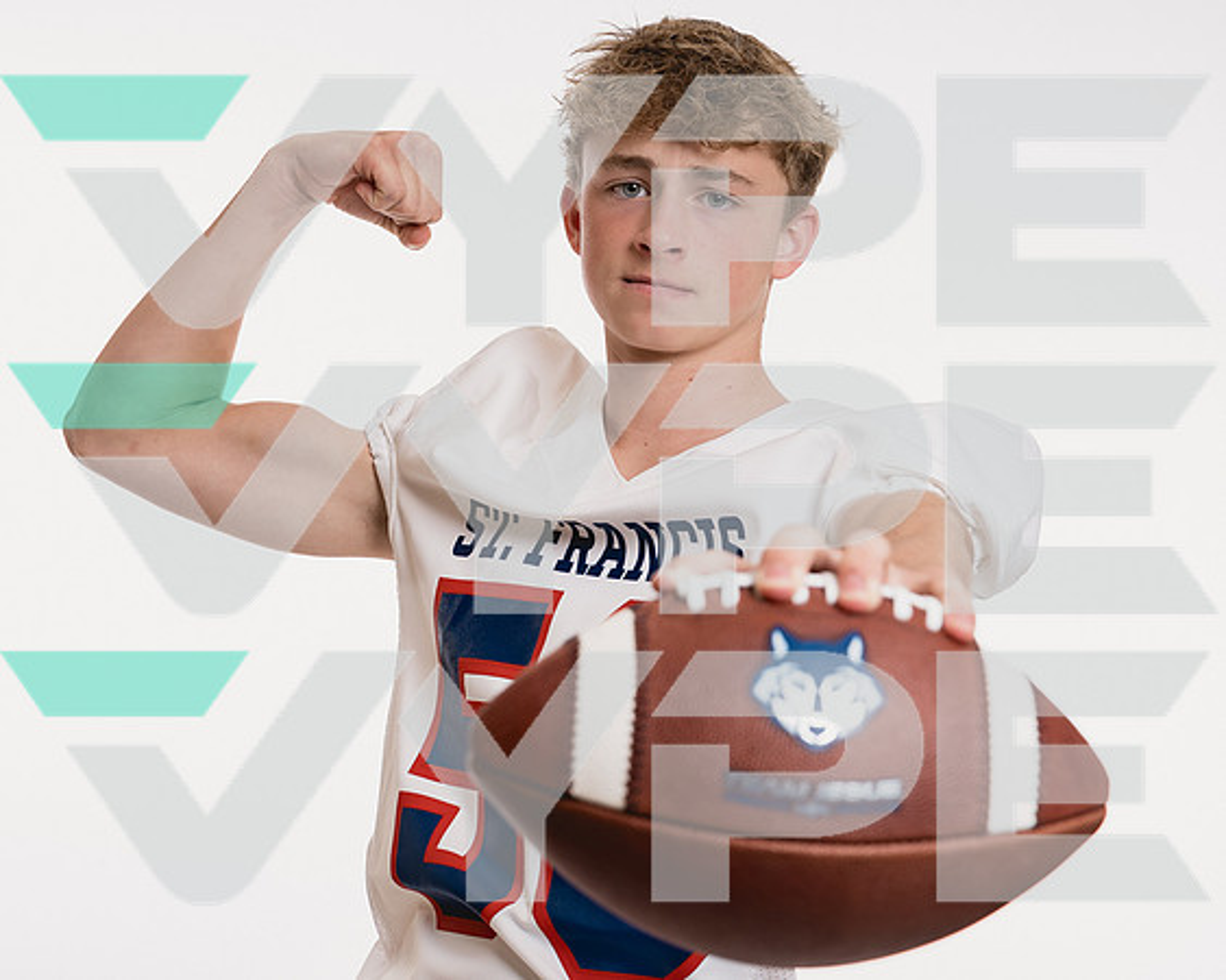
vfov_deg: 21.8
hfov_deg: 27.1
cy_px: 498
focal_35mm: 70
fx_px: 2538
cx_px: 551
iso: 400
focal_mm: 56
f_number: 5.6
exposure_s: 1/250
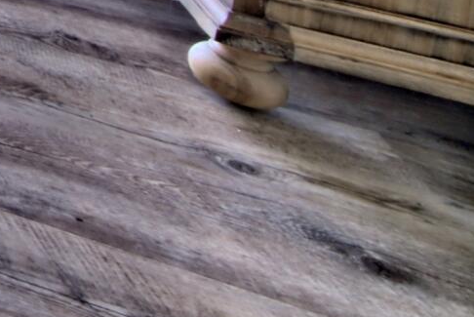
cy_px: -587
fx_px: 975
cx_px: -970
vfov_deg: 11.8
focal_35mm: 74
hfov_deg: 11.1
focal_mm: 12
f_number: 19
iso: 200
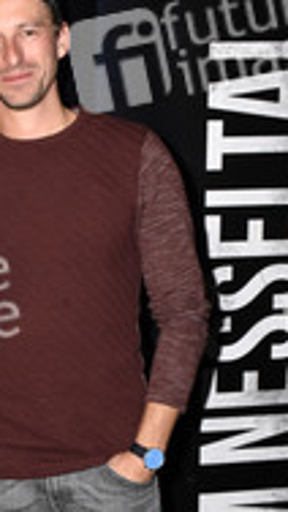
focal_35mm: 87
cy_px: 458
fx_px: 1179
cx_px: -41
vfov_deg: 23.8
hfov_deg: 13.6
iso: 1600
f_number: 6.3
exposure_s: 1/60
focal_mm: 26
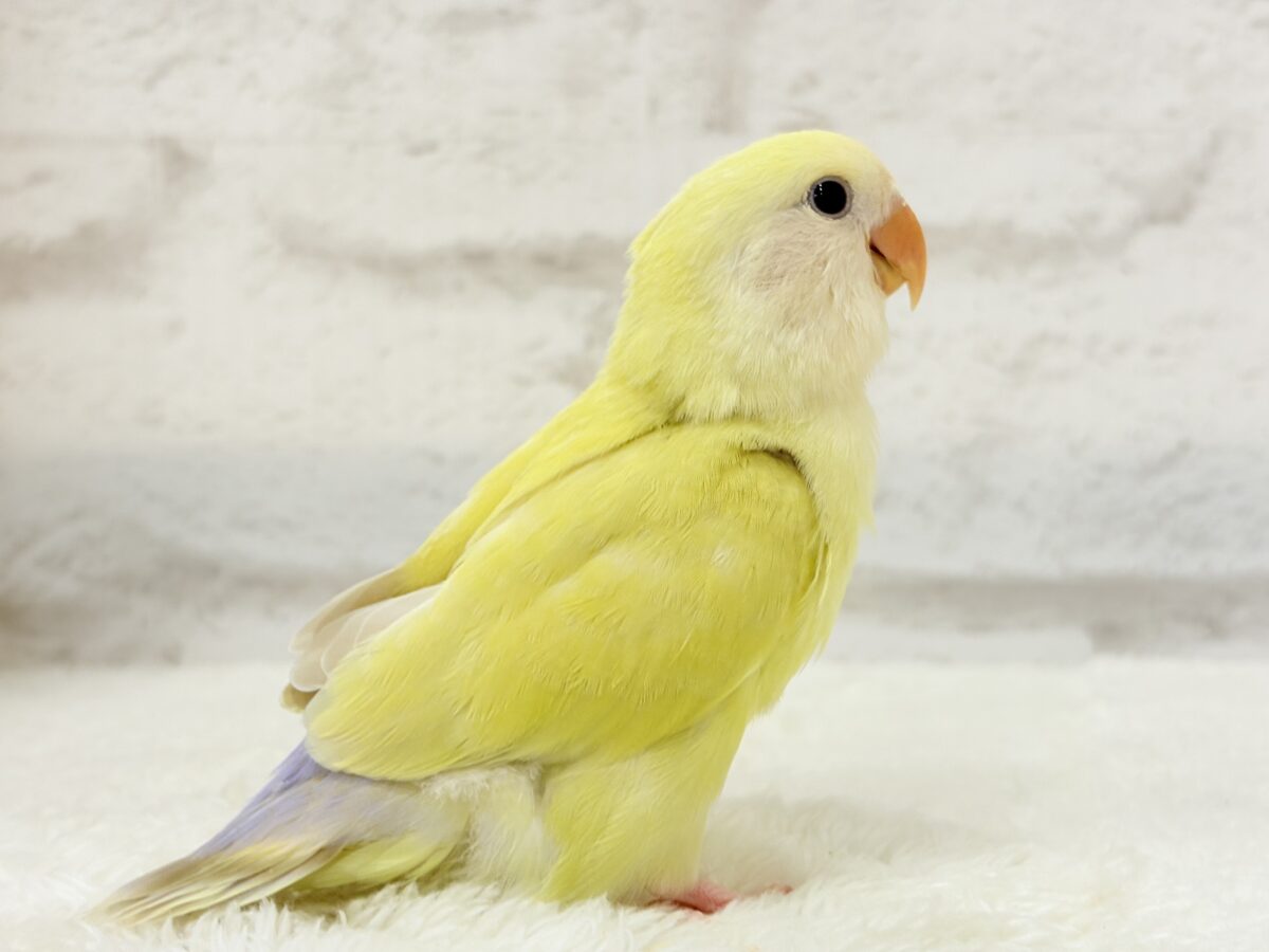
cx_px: 634
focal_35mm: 52
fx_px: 1906
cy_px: 476
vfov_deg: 28.0
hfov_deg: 36.8
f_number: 1.6
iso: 32
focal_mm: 5.96
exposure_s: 1/50
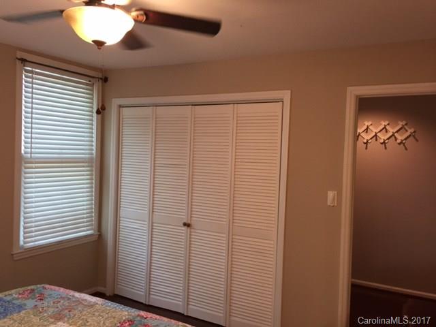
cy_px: 164
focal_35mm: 29
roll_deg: -2.8
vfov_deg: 48.2
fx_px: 365
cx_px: 218
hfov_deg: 61.7
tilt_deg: -1.3
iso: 100
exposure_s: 1/30
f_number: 2.2
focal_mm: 4.15
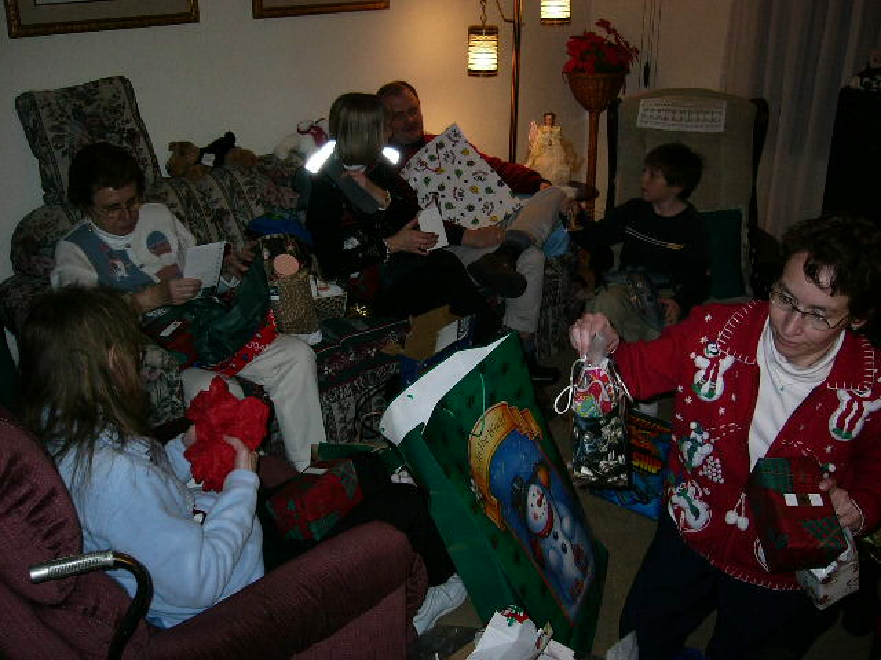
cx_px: 440
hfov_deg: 52.6
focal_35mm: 35
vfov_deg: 40.7
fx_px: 891
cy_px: 330
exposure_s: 1/60
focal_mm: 5.8
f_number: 2.8
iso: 100
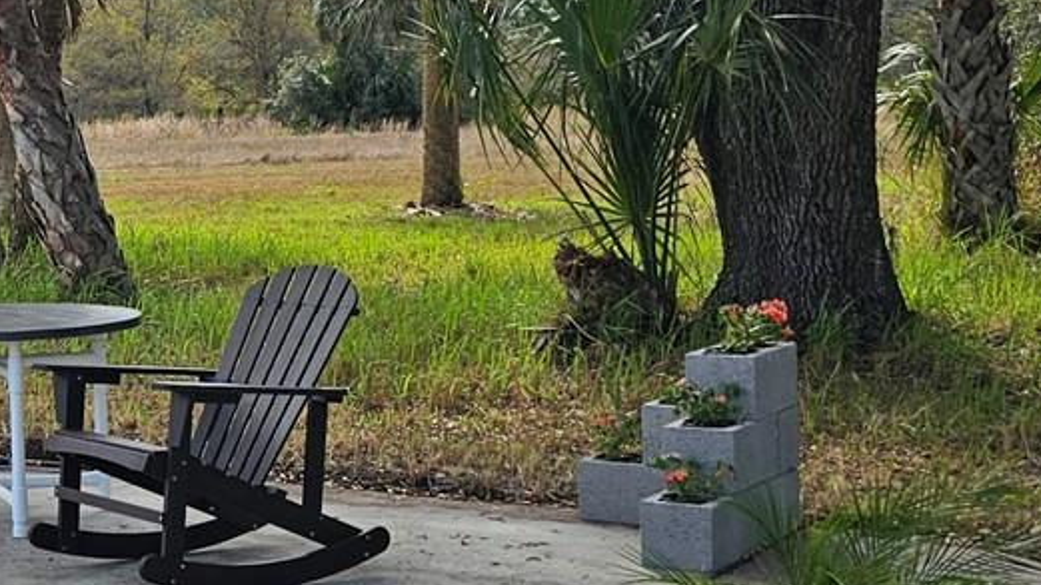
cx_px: -370
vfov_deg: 15.7
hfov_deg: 23.7
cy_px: 250
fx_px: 2125
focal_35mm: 77
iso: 10
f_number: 1.7
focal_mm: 6.3
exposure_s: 1/659
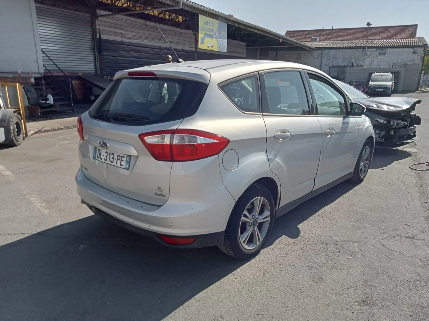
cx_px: 214
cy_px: 160
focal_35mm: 28
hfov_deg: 63.4
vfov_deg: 49.7
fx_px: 347
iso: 100
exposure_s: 1/1236
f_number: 2.2
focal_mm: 3.46
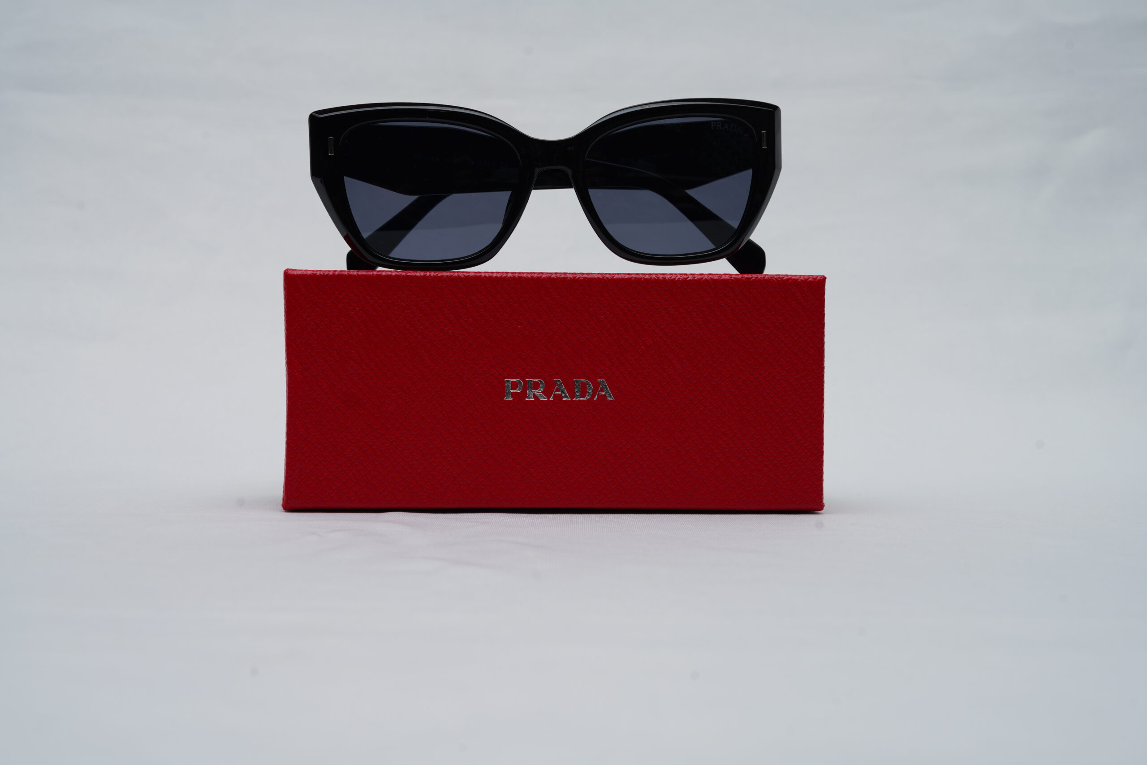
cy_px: 382
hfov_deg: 39.6
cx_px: 574
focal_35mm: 50
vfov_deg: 27.0
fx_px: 1593
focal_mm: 50
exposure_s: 1/160
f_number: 9
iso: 100
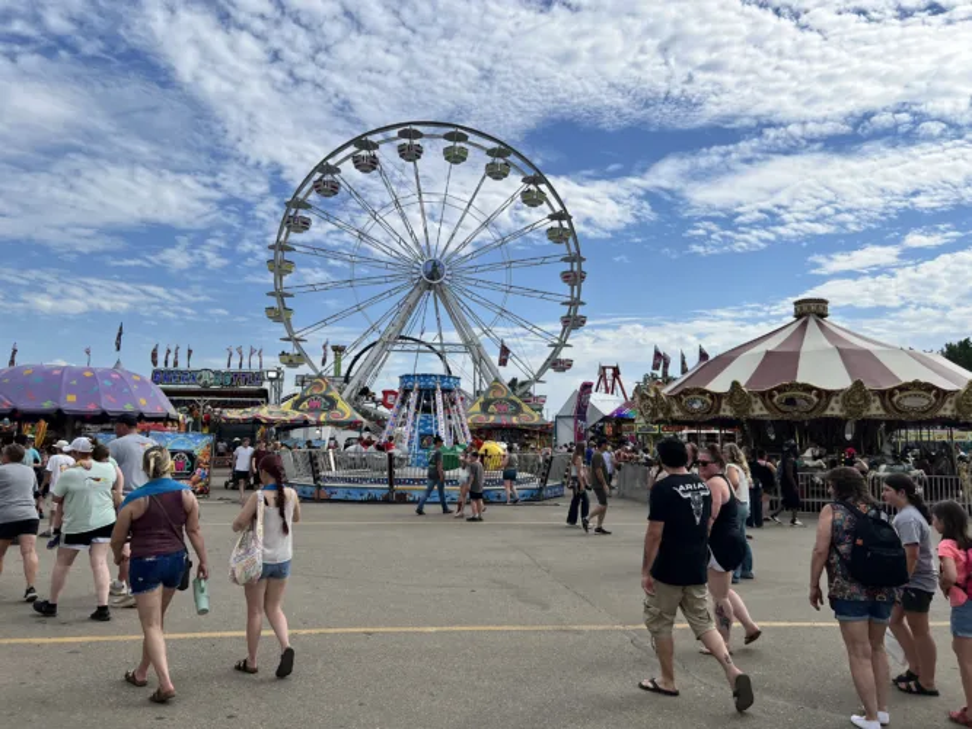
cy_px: 364
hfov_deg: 67.3
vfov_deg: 53.0
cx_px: 486
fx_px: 730
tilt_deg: +6.4
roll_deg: -1.3
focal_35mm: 26
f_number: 1.5
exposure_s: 1/7463
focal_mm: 5.7
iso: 50
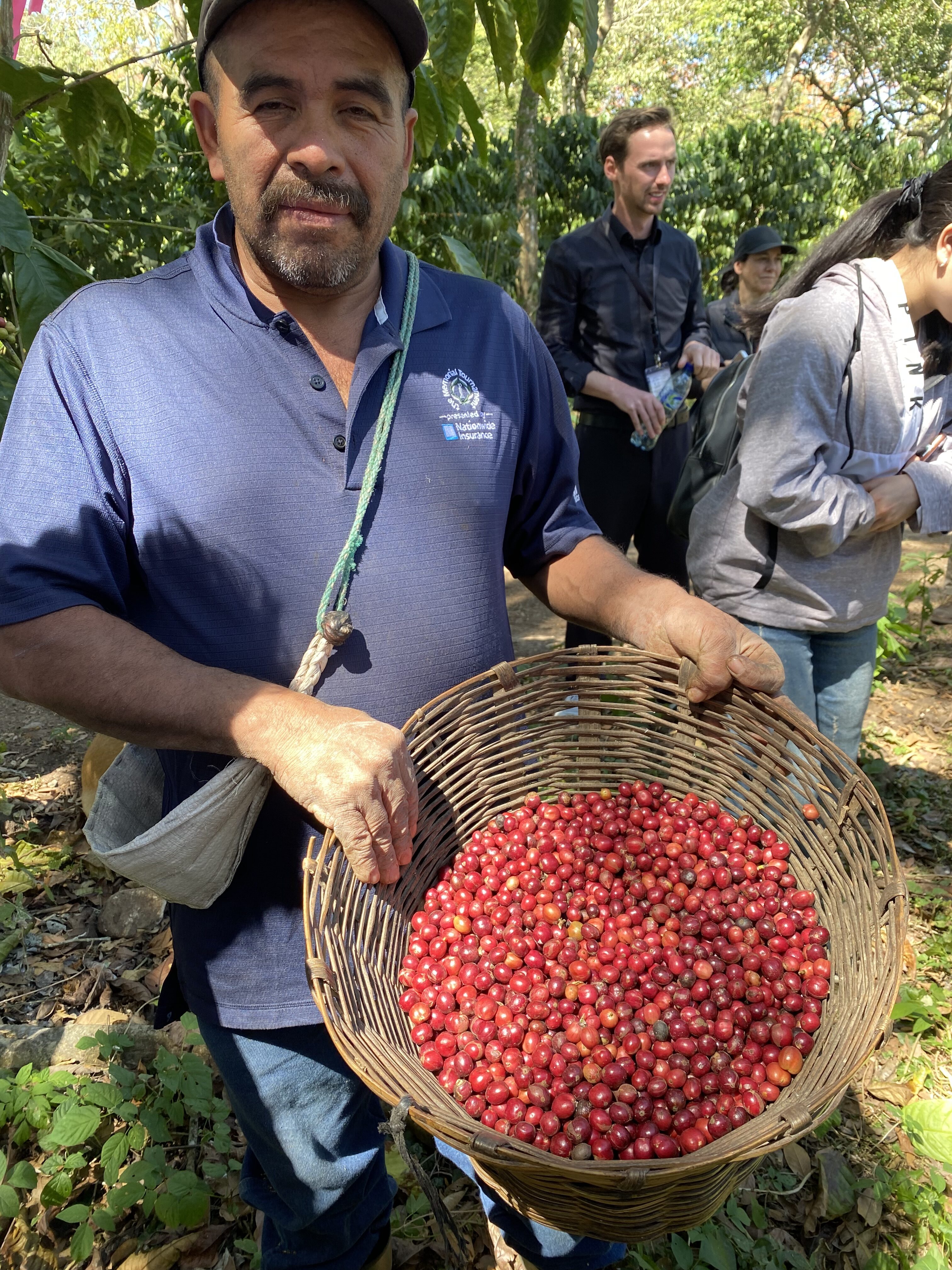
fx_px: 953
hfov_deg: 53.1
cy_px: 635
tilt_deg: -17.2
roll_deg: +1.6
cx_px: 476
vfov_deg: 67.3
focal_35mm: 26
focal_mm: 4.25
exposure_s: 1/122
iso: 40
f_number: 1.8
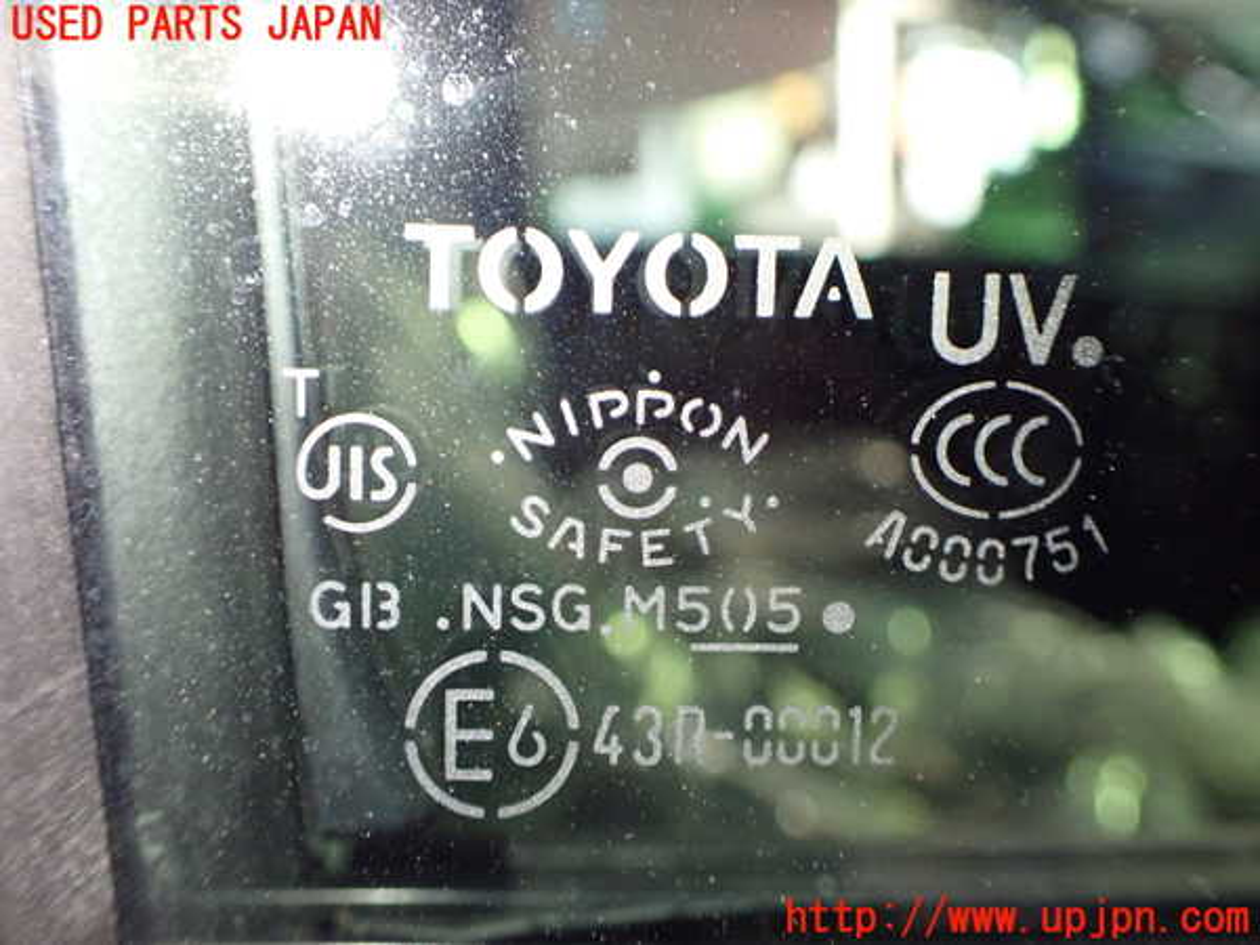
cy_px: 472
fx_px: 1092
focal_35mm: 30
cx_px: 630
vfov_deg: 46.8
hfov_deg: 60.0
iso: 800
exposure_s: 1/60
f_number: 2.3
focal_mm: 5.4
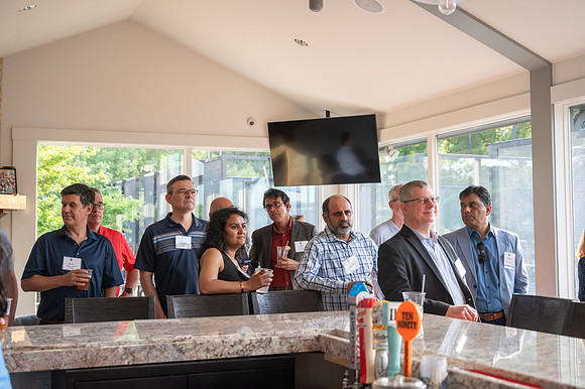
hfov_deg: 43.6
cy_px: 194
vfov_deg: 29.8
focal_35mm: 45
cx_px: 292
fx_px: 731
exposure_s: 1/250
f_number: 4
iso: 640
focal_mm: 45
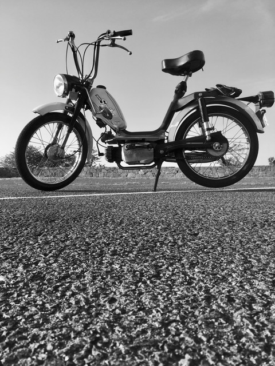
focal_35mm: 29
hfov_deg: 48.2
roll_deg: -0.9
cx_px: 138
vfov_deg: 61.7
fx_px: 307
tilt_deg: -0.9
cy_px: 183
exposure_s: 1/712
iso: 25
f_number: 2.2
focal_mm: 4.15
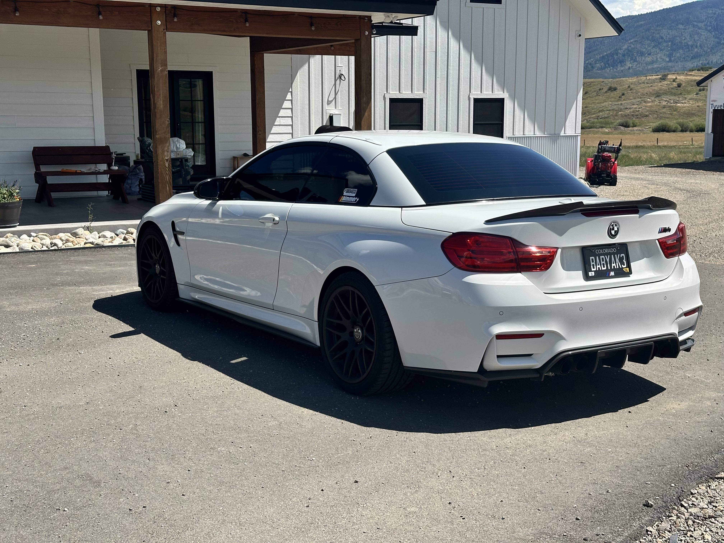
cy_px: 272
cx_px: 362
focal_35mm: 48
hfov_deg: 39.7
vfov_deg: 30.3
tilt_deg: -9.1
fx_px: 1004
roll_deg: -0.1
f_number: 1.78
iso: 64
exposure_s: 1/3876
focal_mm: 6.86
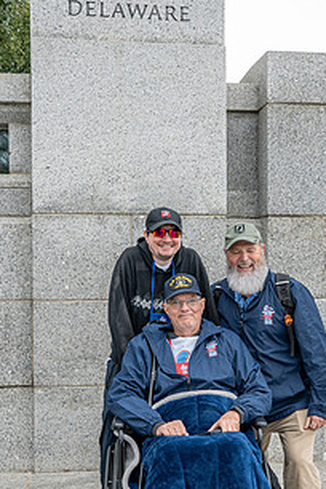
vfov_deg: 37.4
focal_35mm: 53
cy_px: 292
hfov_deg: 25.5
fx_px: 720
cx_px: 180
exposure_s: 1/400
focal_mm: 24
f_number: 6.3
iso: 640
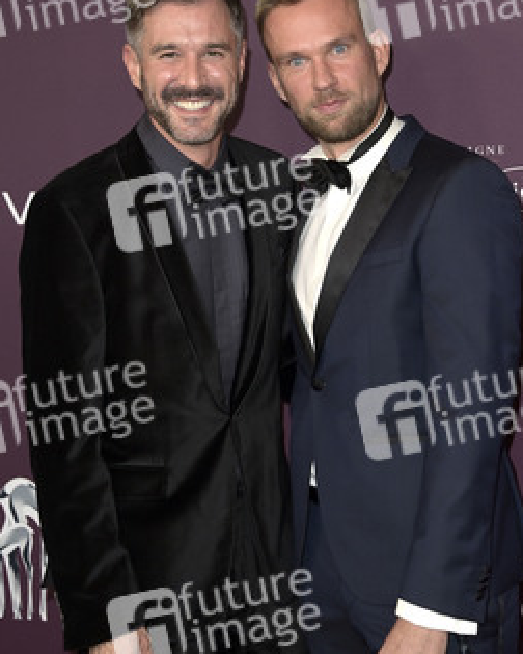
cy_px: 307
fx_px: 1567
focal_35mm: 81
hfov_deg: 18.9
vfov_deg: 23.6
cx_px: 274
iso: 640
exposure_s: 1/250
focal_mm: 68
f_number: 5.6
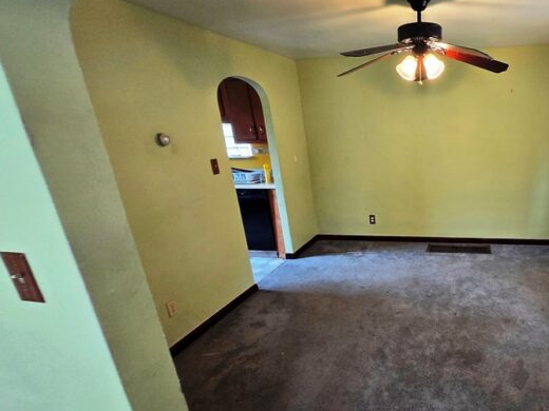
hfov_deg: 75.6
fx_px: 317
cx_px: 414
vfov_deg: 65.6
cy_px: 237
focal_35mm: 20
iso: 160
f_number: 2.2
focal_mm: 1.7
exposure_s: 1/60
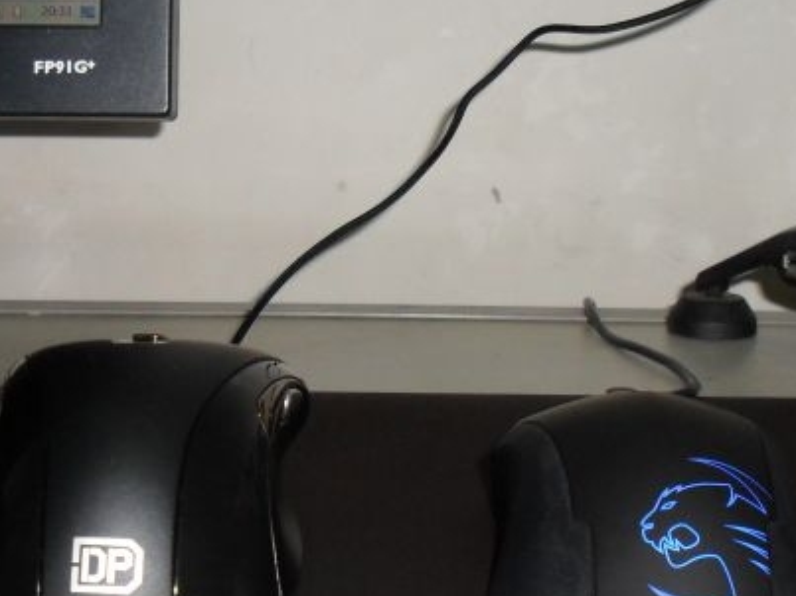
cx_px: 395
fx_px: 2046
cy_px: 495
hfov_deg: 22.0
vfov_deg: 16.4
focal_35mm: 89
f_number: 3.2
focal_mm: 6.3
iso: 200
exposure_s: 1/45
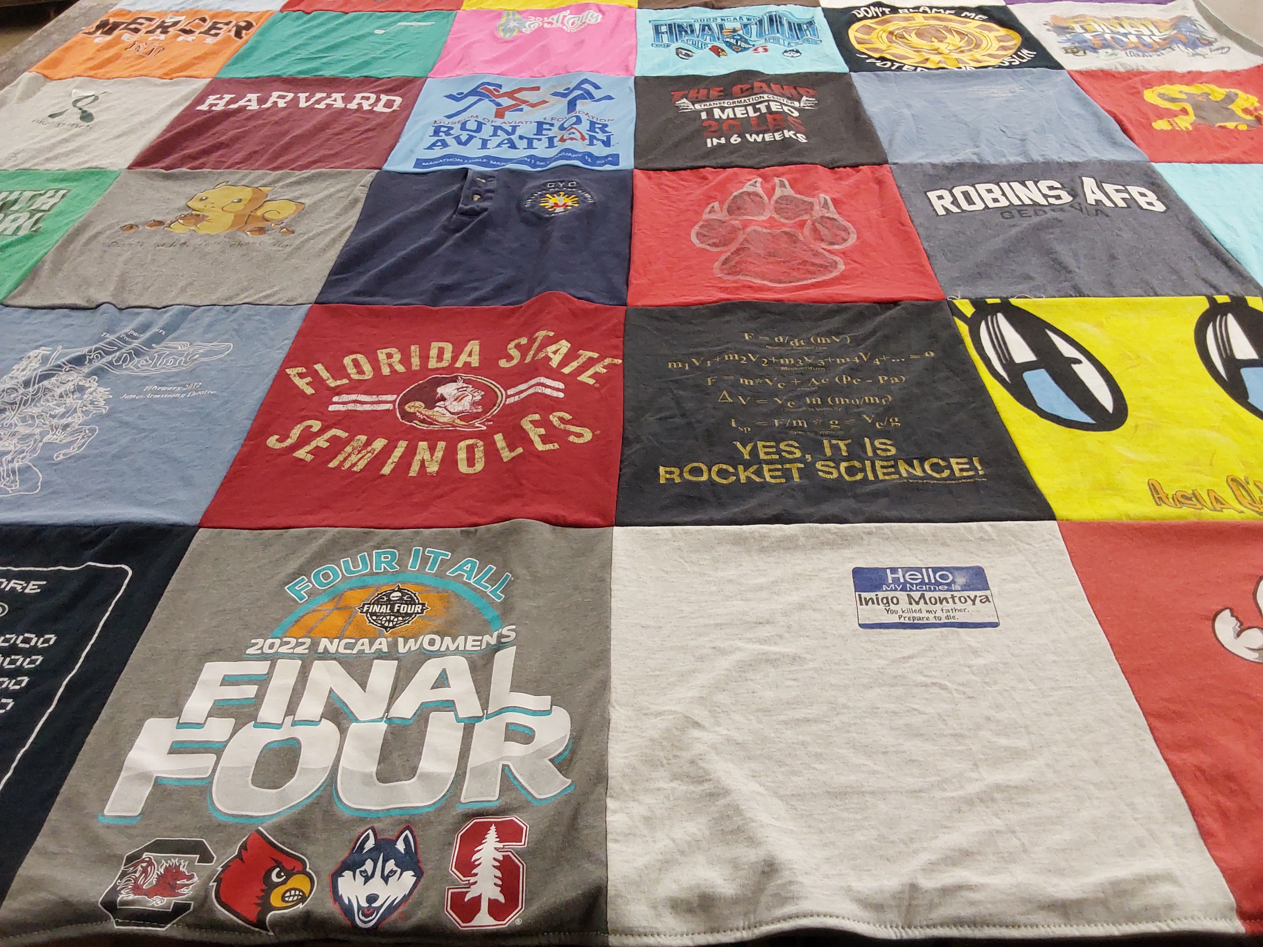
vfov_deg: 49.7
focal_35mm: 28
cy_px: 474
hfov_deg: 63.4
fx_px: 1022
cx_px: 632
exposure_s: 1/60
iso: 125
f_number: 1.9
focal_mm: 2.91
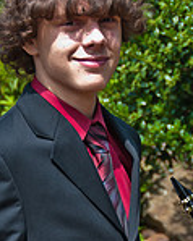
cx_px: 98
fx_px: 1668
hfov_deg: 6.6
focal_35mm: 233
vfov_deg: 8.2
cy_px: 238
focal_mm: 55
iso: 200
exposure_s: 1/250
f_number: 4.8
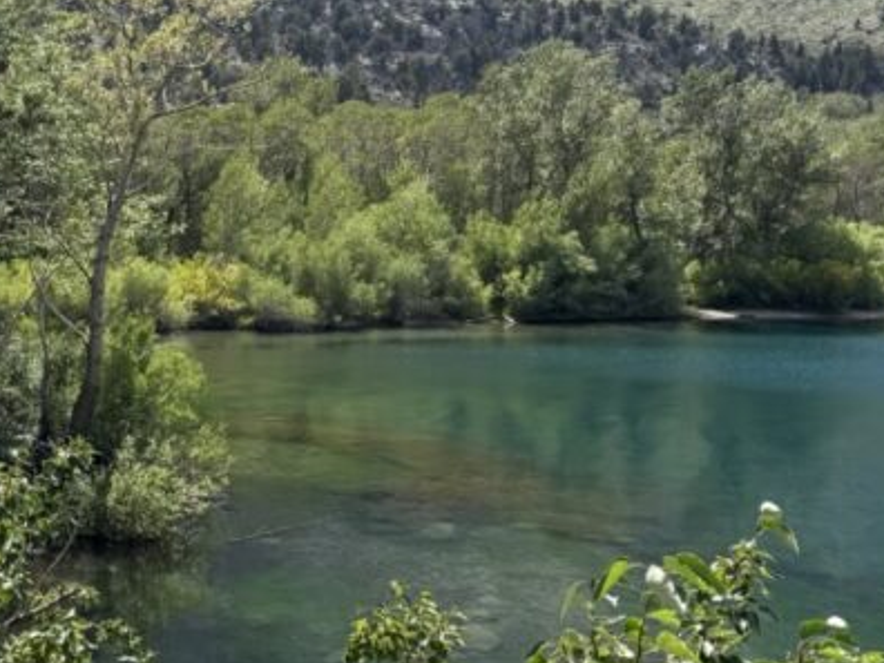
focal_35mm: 62
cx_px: 127
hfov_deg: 30.1
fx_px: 1583
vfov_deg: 23.4
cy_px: 172
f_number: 1.78
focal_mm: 6.76
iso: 80
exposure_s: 1/2611
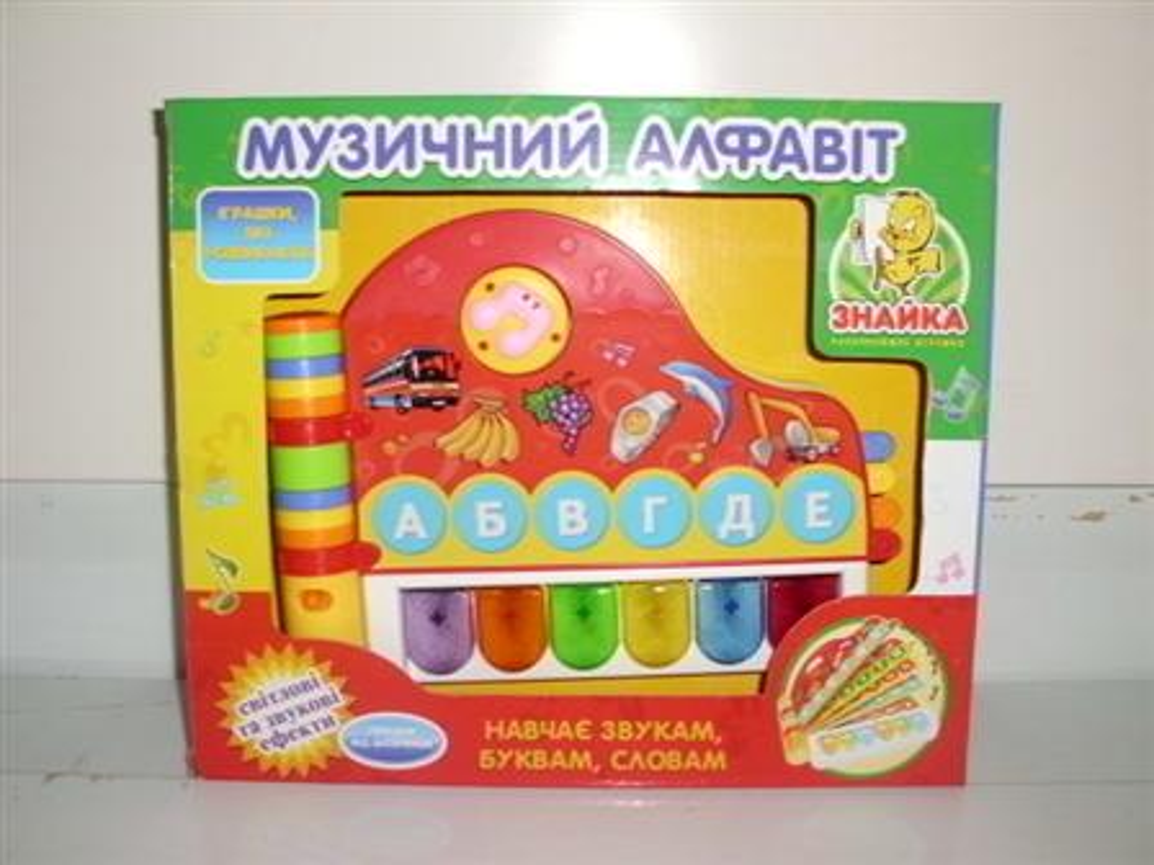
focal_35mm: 36
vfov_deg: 39.7
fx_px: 1200
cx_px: 577
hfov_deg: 51.4
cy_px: 432
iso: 64
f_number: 2.9
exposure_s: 1/60
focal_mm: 6.3
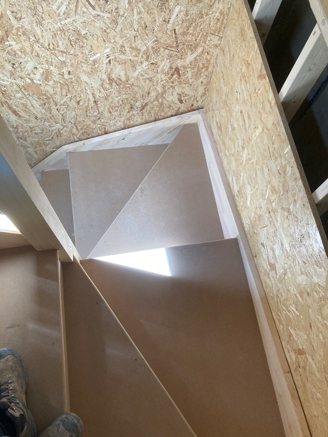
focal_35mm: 28
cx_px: 164
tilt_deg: -67.3
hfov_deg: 49.7
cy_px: 218
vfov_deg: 63.4
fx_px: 354
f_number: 1.8
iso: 80
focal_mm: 3.99
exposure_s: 1/92
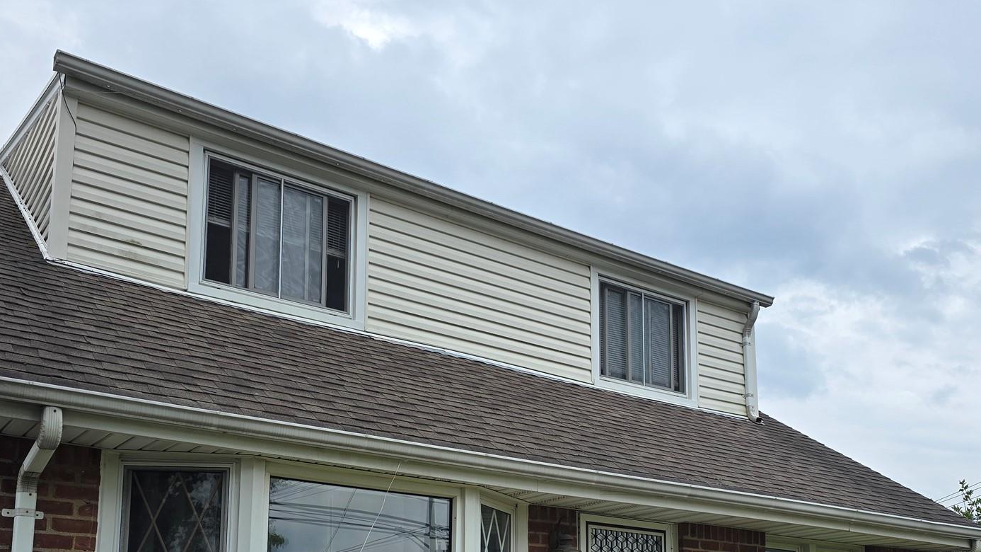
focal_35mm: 37
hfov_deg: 53.9
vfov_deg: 30.1
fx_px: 962
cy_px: 533
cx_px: 544
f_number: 1.7
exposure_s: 1/371
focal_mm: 6.3
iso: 12
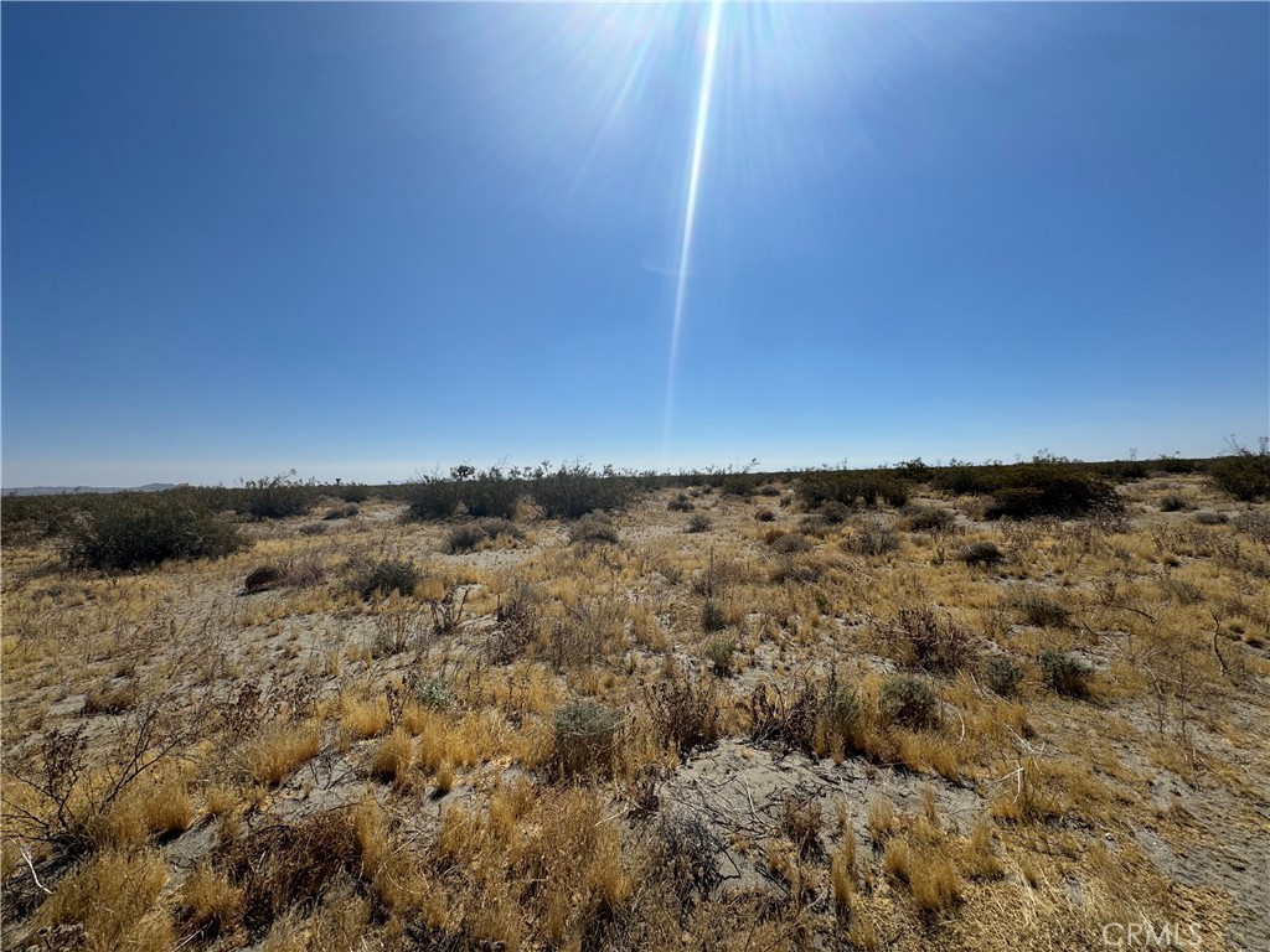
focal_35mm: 14
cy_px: 476
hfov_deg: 102.1
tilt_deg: -0.9
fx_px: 514
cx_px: 635
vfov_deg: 85.7
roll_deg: +4.7
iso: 50
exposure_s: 1/4630
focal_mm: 2.22
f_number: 2.2
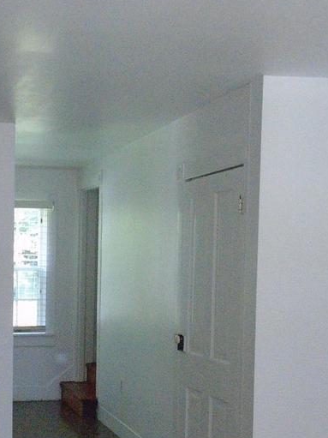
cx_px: 9
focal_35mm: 55
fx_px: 695
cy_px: 305
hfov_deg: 25.4
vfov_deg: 34.5
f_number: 3.2
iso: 800
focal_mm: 4.6
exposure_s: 1/125
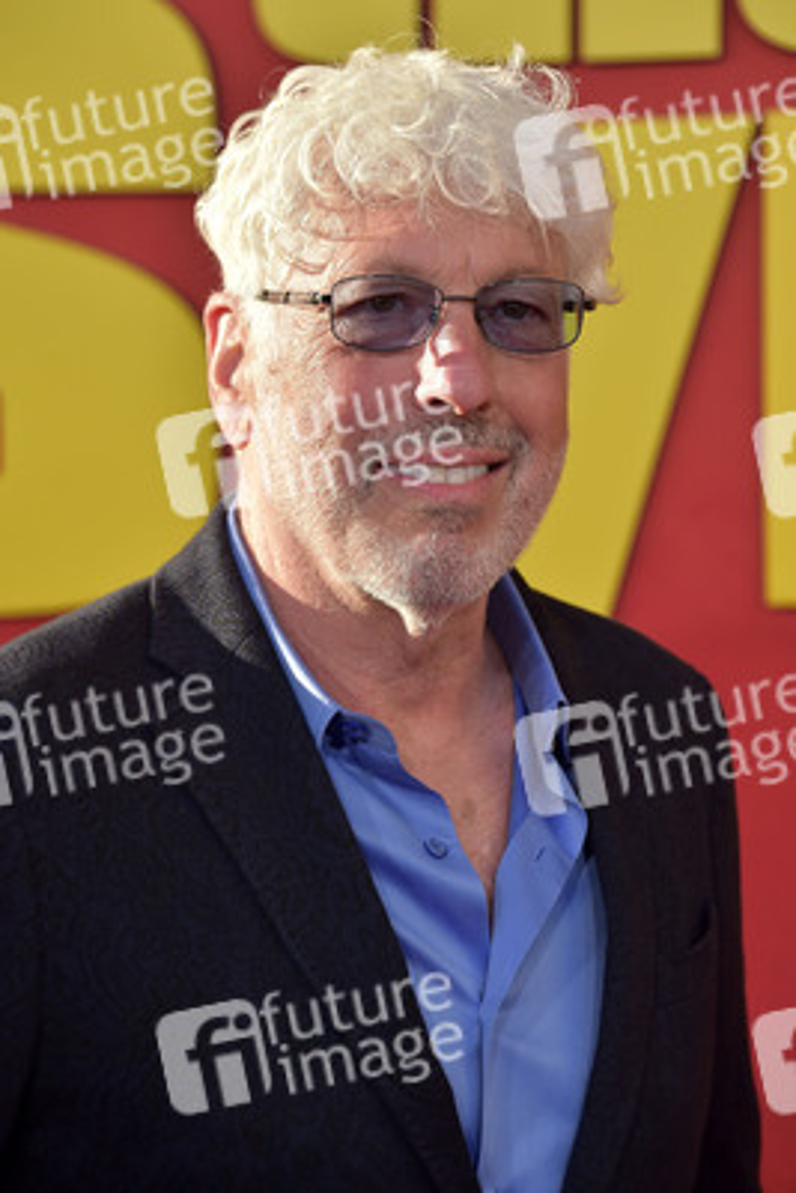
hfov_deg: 9.2
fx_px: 4970
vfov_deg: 13.7
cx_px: 398
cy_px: 596
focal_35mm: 150
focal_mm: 150
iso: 800
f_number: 6.3
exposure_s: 1/1600
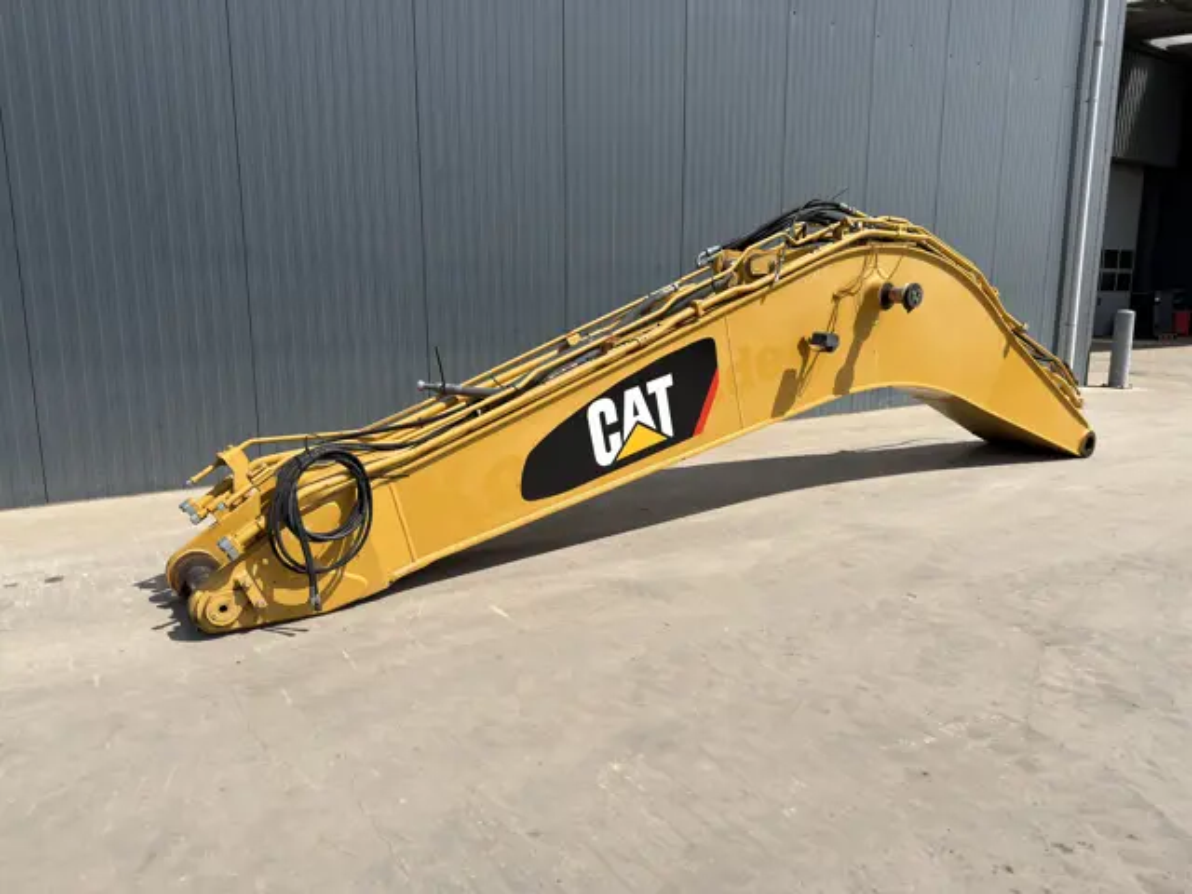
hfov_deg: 71.6
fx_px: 826
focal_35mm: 24
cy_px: 447
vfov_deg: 56.8
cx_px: 596
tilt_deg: -9.9
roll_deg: -0.2
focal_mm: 6.76
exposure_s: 1/4237
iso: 64
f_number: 1.78
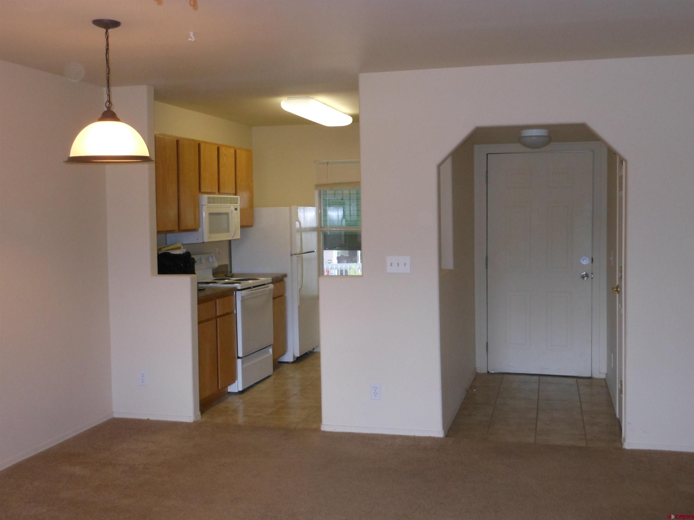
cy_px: 260
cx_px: 347
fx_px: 782
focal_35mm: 39
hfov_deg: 47.9
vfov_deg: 36.8
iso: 320
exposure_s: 1/30
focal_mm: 6.9
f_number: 4.3
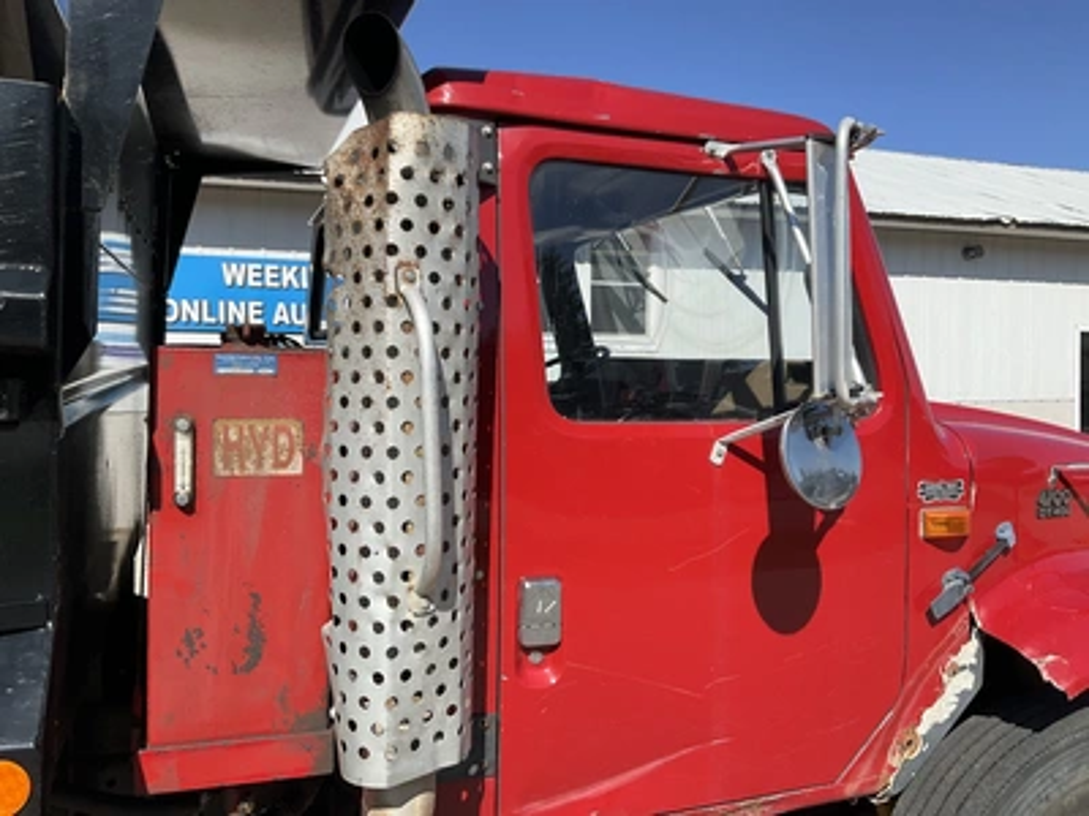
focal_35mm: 29
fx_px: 912
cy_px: 408
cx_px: 544
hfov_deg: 61.7
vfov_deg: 48.2
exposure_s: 1/1675
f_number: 1.8
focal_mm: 3
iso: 25
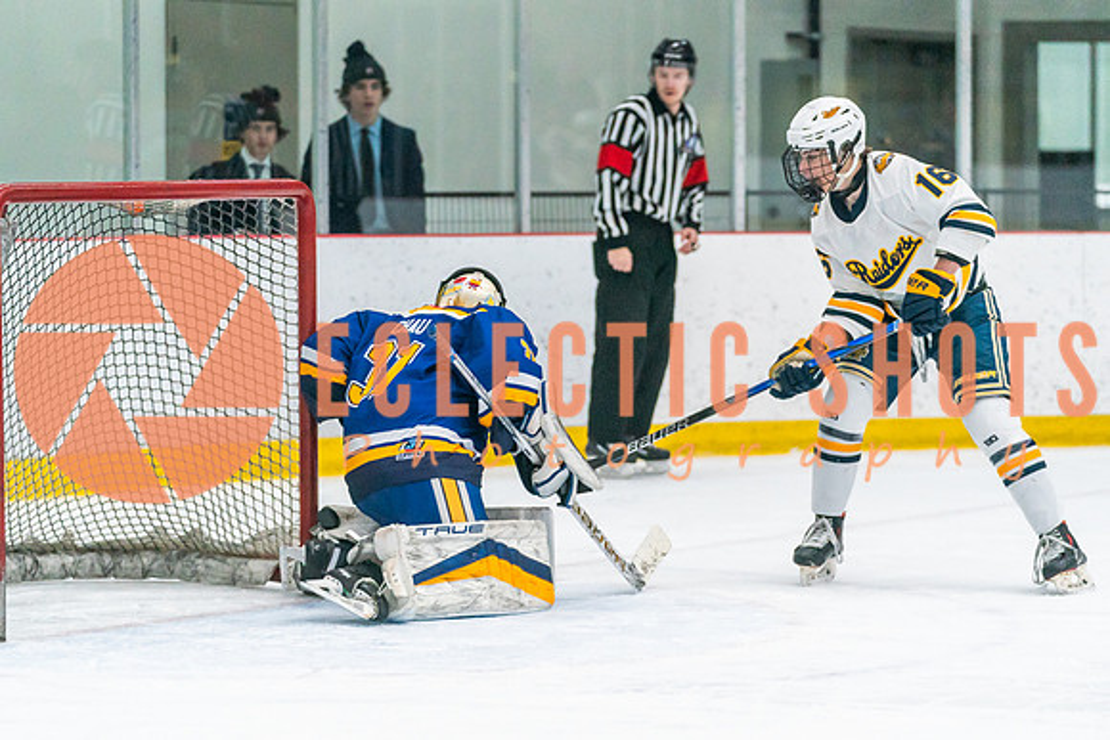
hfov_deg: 12.2
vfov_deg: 8.1
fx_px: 5197
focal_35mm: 169
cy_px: 449
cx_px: 555
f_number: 2.8
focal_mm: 130
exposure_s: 1/1250
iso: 3200
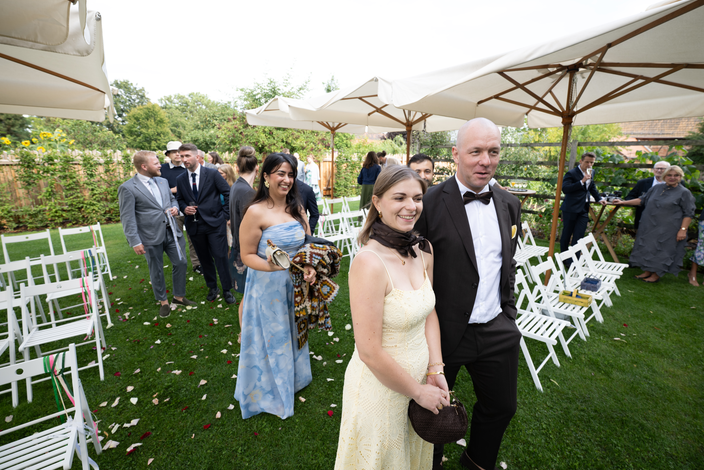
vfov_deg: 77.3
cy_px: 227
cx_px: 360
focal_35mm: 15
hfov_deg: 100.4
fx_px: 293
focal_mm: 14
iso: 160
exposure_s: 1/100
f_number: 4
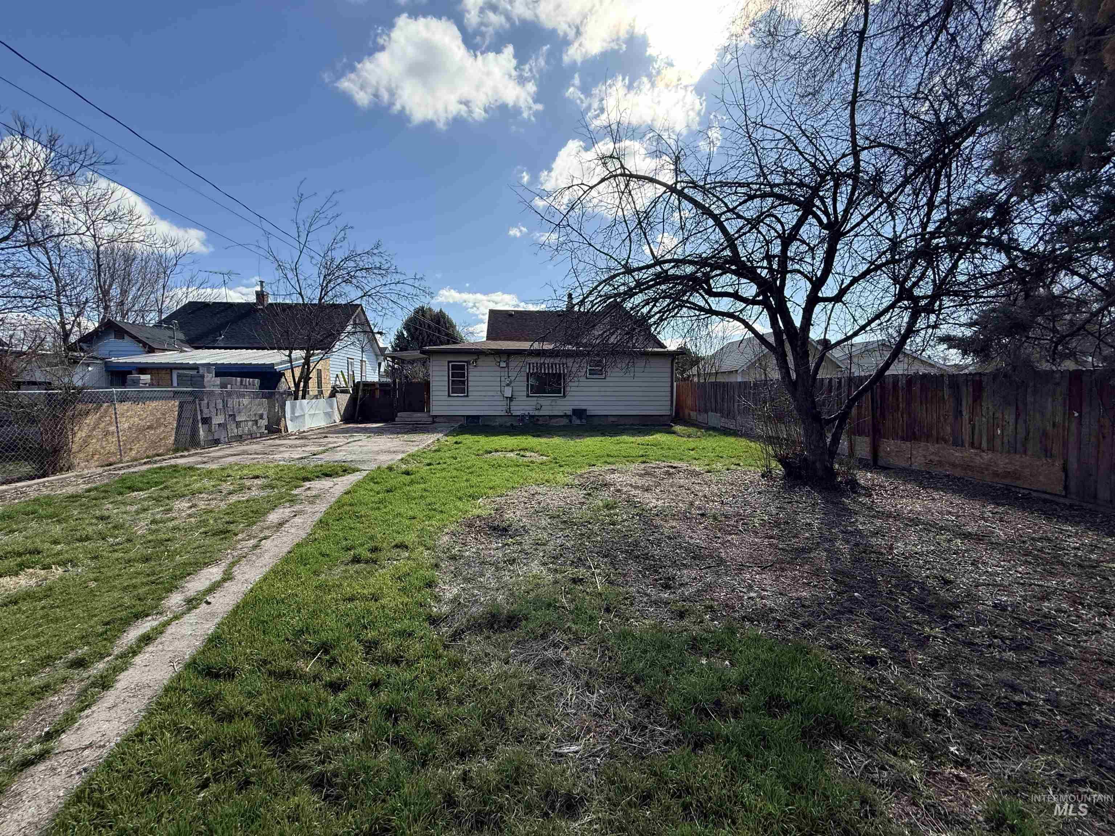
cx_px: 558
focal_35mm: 14
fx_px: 451
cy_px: 418
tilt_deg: -3.0
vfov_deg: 85.7
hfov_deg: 102.1
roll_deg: -0.1
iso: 80
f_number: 2.2
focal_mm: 2.22
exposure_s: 1/1464
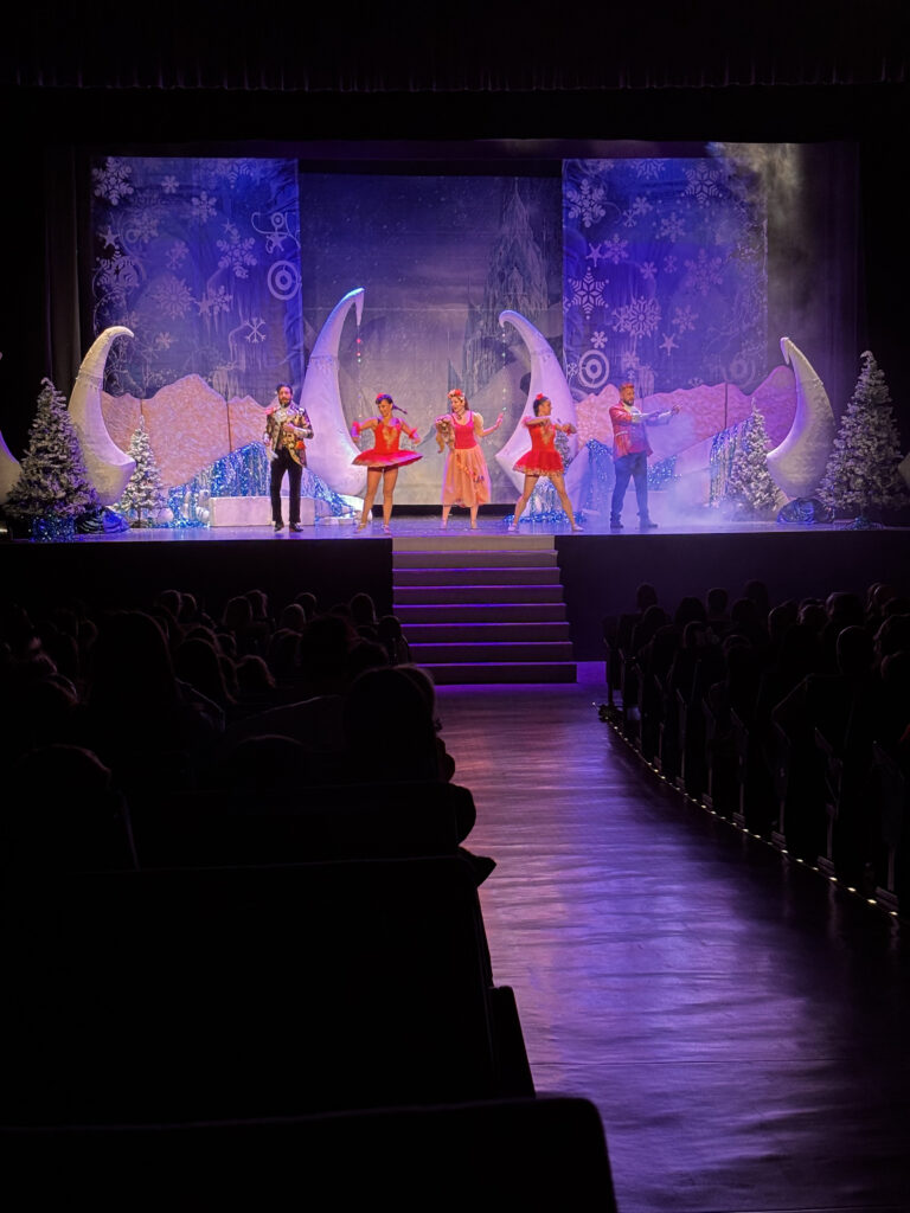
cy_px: 606
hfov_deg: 28.0
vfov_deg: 36.8
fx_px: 1823
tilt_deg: -4.7
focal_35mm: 52
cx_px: 455
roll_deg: +0.5
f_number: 1.6
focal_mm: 5.96
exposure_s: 1/33
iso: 160
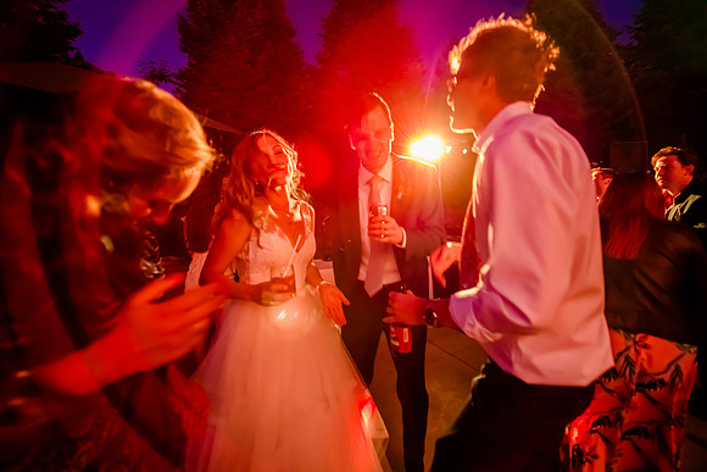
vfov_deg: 81.2
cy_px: 236
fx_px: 275
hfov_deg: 104.2
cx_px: 354
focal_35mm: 14
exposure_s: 1/80
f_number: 2.8
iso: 8000
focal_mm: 14
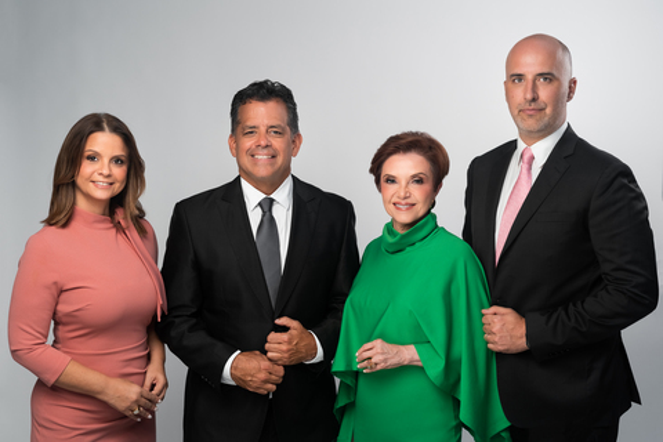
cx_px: 332
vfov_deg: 27.0
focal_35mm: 50
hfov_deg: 39.6
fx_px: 921
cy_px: 221
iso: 400
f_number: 4
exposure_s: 1/160
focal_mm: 50
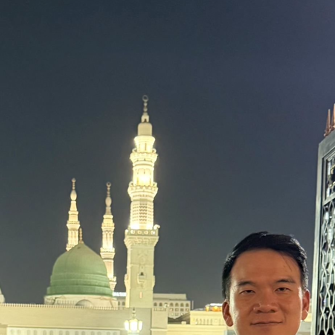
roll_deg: -2.0
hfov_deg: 35.8
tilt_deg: -2.9
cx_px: 122
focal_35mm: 47
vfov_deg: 33.2
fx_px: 515
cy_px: 331
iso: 1000
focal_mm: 6.76
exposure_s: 1/40
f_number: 1.78
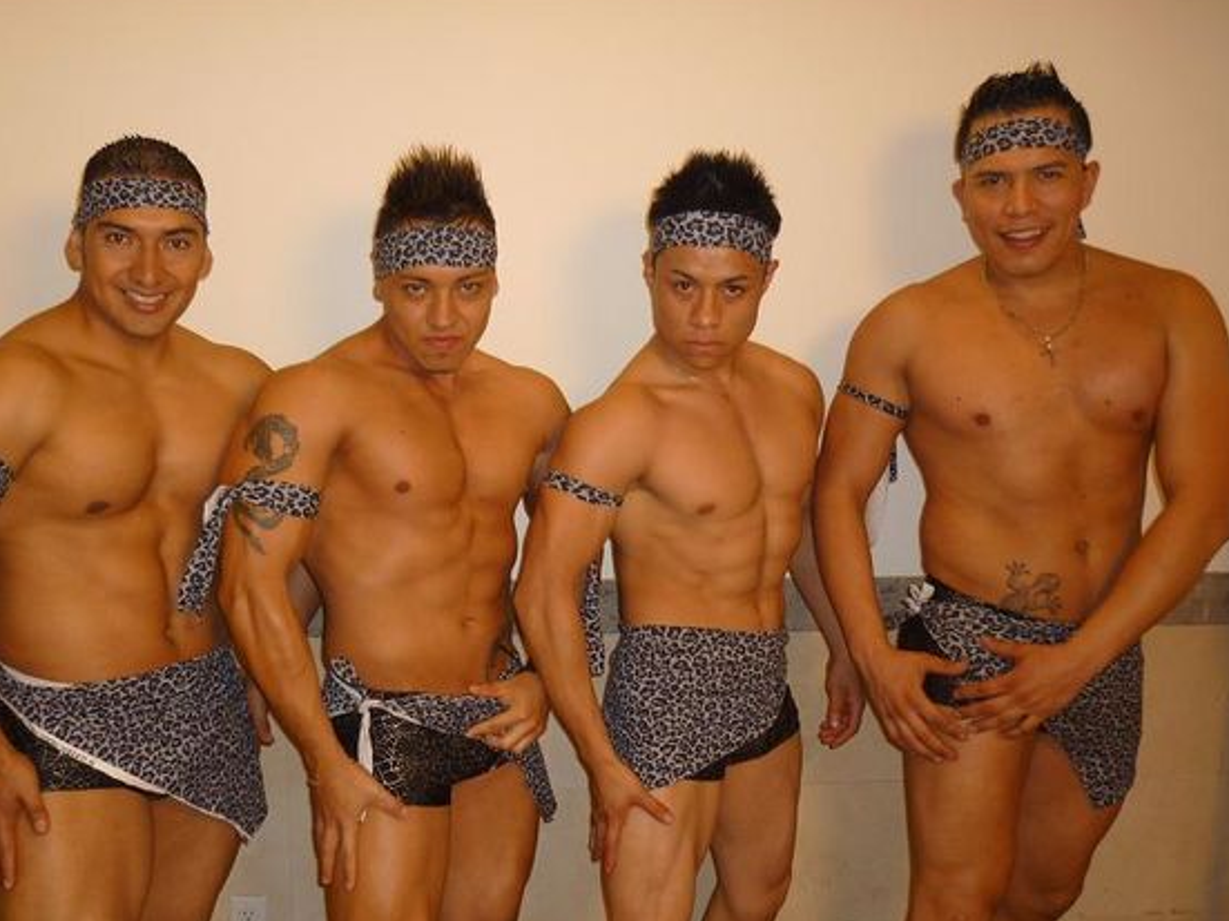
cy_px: 502
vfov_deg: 39.6
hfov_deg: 51.2
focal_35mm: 36
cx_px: 533
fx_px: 1278
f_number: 2.8
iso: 100
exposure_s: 1/30
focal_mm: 5.5
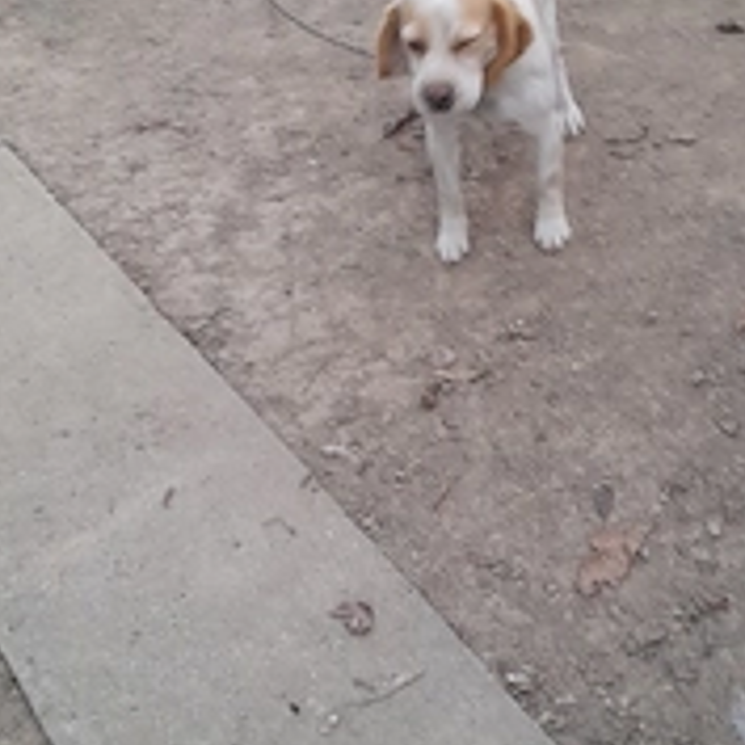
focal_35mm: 52
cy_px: 286
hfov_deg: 32.7
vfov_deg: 32.7
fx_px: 1266
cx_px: 446
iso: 200
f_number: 1.8
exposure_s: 1/50
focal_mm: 3.98
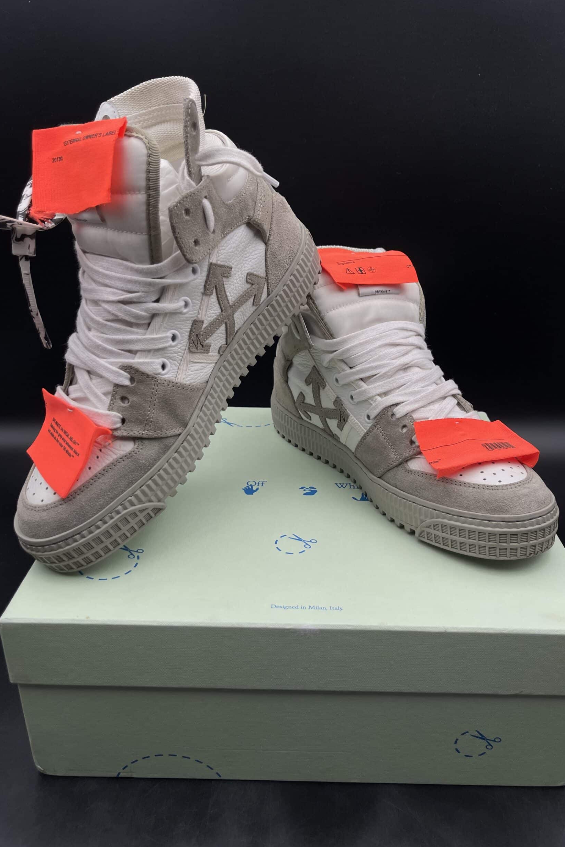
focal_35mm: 27
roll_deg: -1.0
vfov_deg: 67.4
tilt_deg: -23.6
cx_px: 304
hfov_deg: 47.9
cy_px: 416
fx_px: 635
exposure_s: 1/1513
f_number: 1.6
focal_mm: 5.1
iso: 50
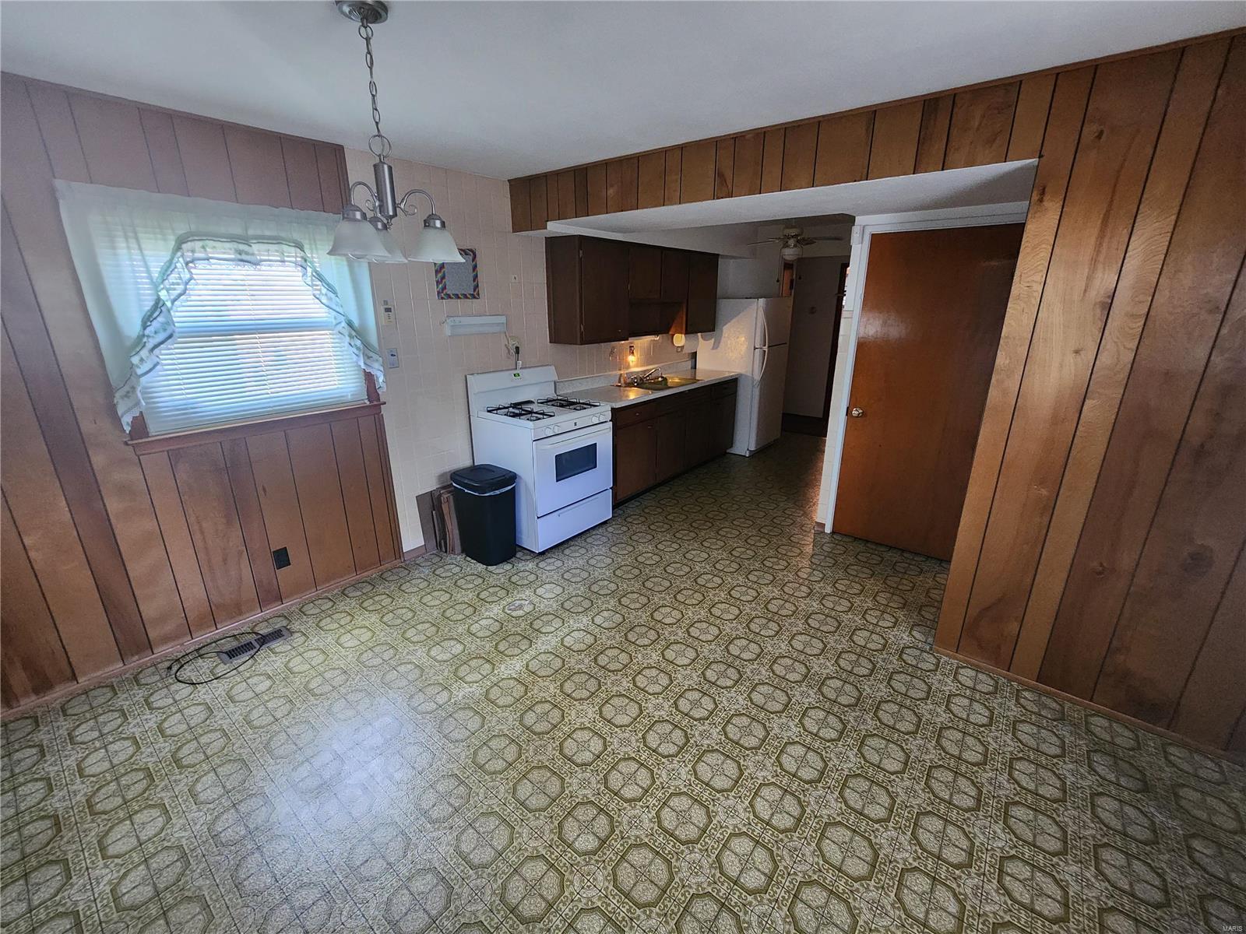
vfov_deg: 89.9
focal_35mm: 13
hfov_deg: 106.2
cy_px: 467
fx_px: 468
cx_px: 623
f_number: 2.2
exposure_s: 1/30
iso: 640
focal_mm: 2.2
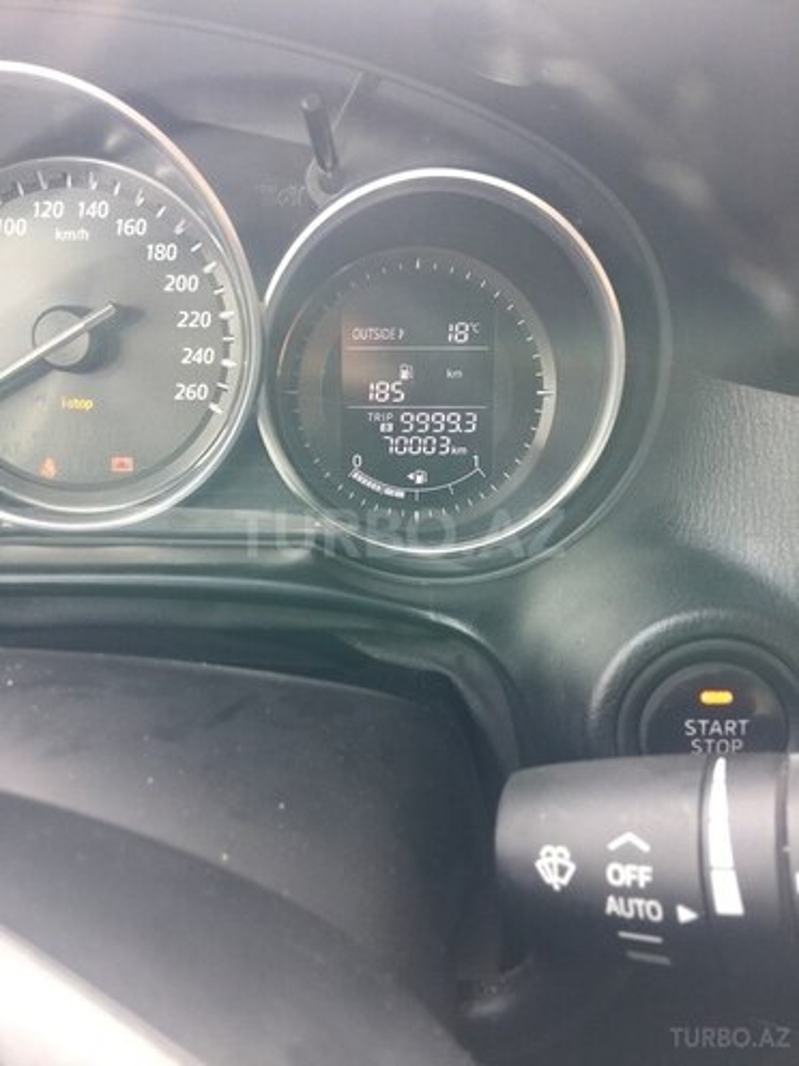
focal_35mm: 29
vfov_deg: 61.7
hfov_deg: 48.2
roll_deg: -2.7
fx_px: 892
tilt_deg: -29.4
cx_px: 400
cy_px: 533
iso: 32
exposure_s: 1/33
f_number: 2.2
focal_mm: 4.15
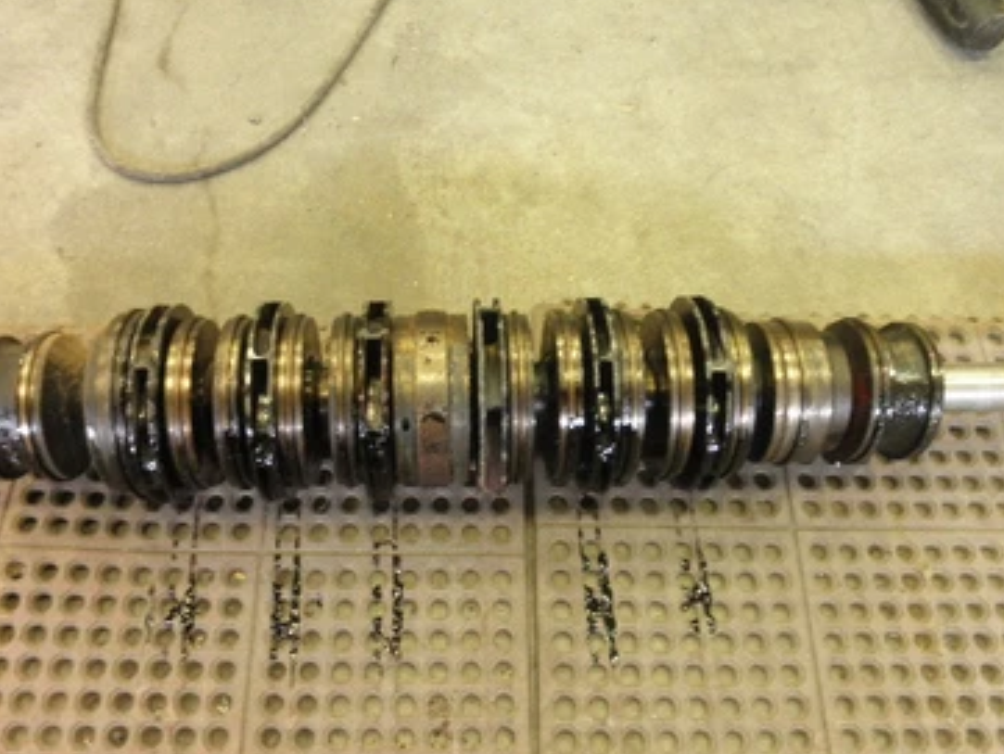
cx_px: 487
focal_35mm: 31
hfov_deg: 58.3
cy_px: 401
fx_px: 899
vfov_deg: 45.4
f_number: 3
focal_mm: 5
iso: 200
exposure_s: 1/13
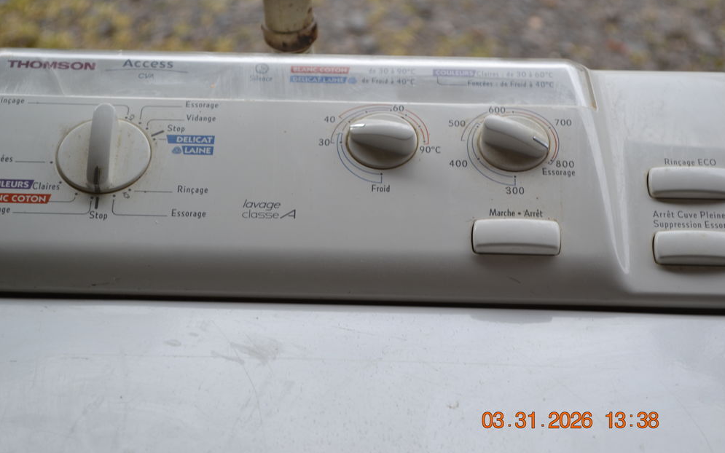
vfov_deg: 15.5
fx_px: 1670
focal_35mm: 85
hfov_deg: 24.5
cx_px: 364
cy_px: 214
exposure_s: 1/125
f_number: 5.6
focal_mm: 55
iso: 110
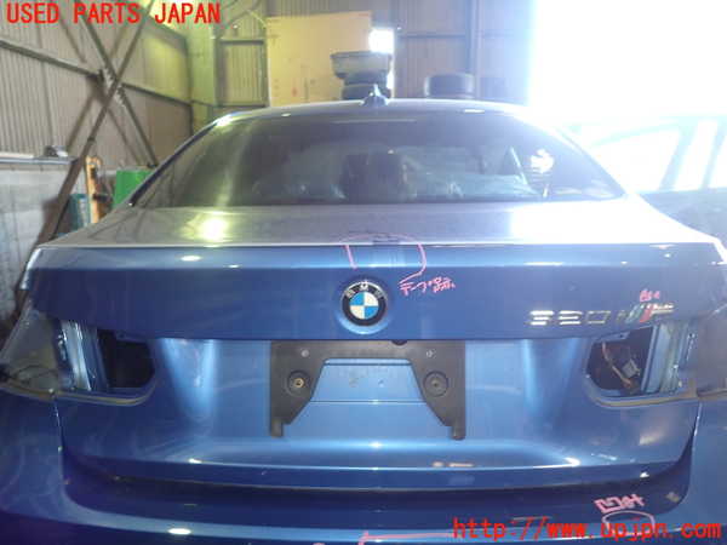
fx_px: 525
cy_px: 272
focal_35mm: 25
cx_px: 364
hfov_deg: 69.4
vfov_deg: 54.9
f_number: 2
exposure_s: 1/30
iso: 200
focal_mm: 4.5
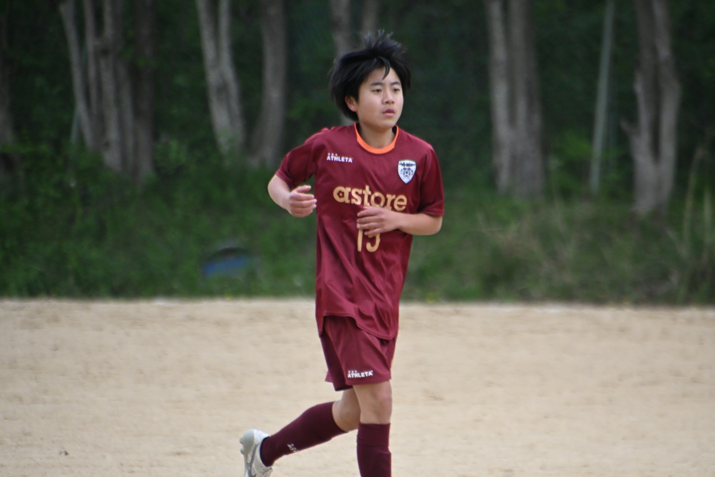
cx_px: 358
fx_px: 11916
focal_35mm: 600
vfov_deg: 2.3
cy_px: 238
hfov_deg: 3.4
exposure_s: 1/2000
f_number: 6.3
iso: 2800
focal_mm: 400
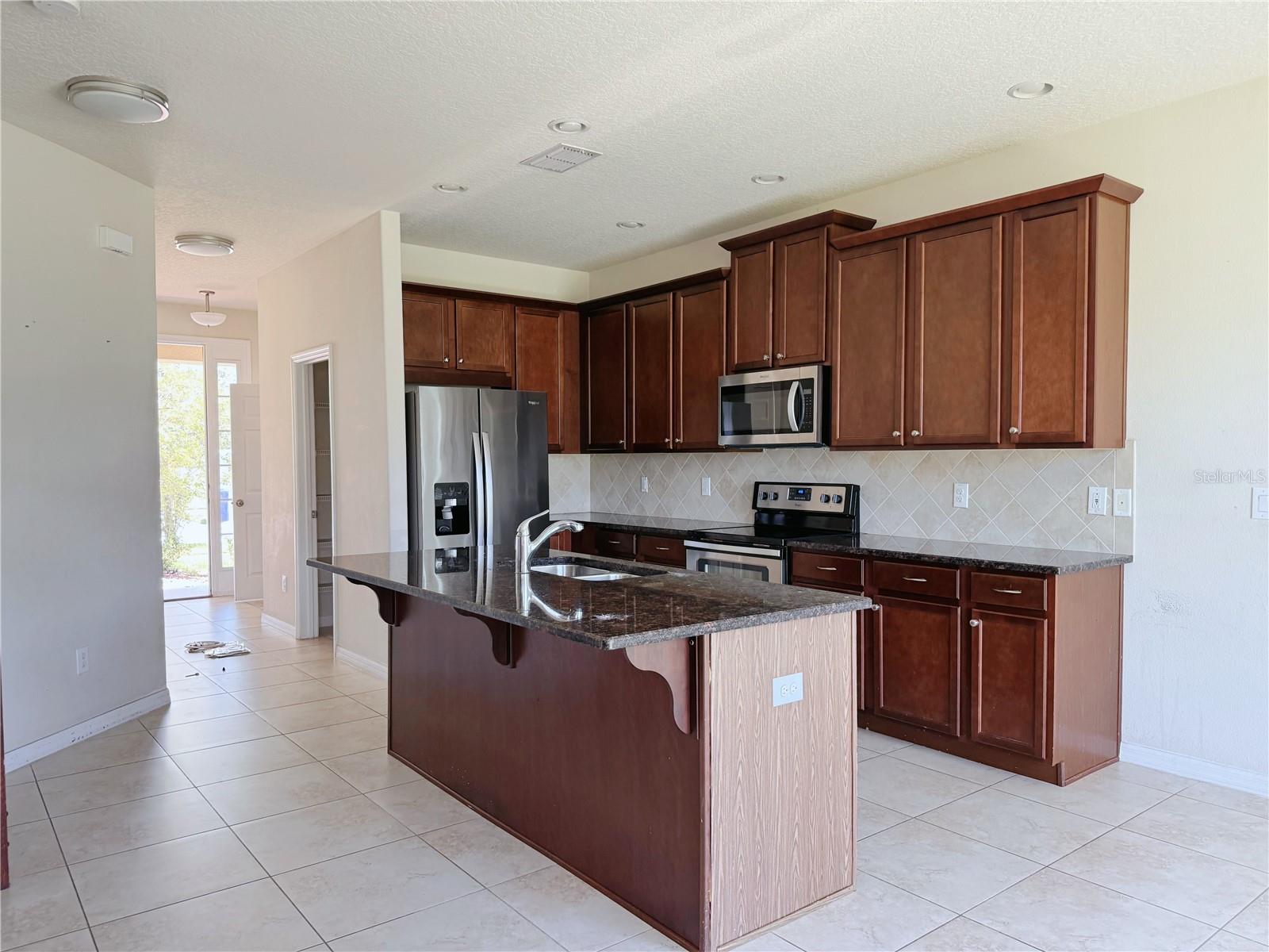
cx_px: 634
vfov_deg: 56.8
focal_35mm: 24
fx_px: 880
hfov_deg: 71.6
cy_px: 476
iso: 200
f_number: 1.78
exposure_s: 1/110
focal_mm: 6.76
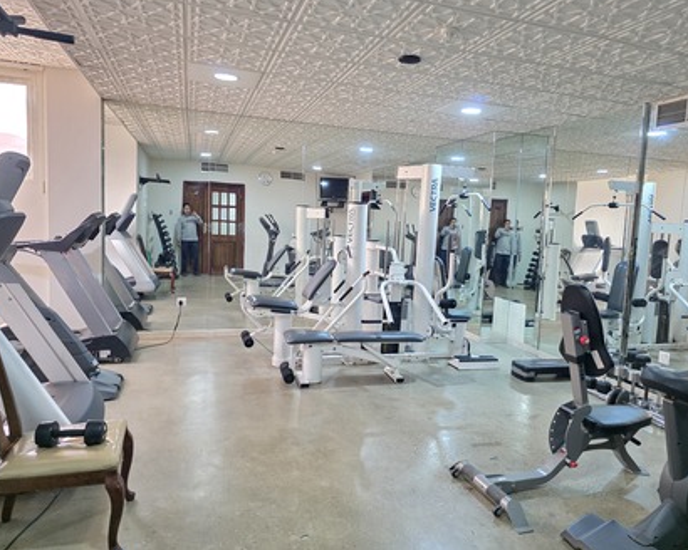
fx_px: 509
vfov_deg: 56.8
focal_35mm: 25
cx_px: 363
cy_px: 266
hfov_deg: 68.0
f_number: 1.7
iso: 1250
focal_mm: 6.3
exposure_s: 1/100
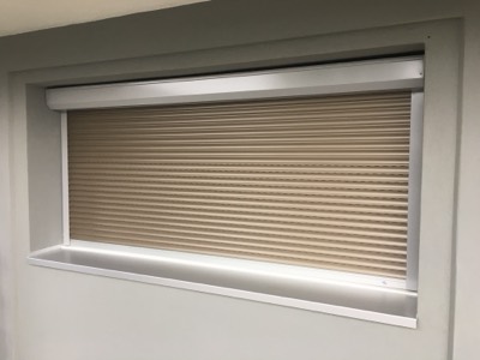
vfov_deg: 48.2
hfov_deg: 61.7
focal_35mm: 29
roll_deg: -0.6
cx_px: 240
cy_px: 180
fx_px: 402
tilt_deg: -3.0
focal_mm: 4.15
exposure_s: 1/33
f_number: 2.2
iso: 25
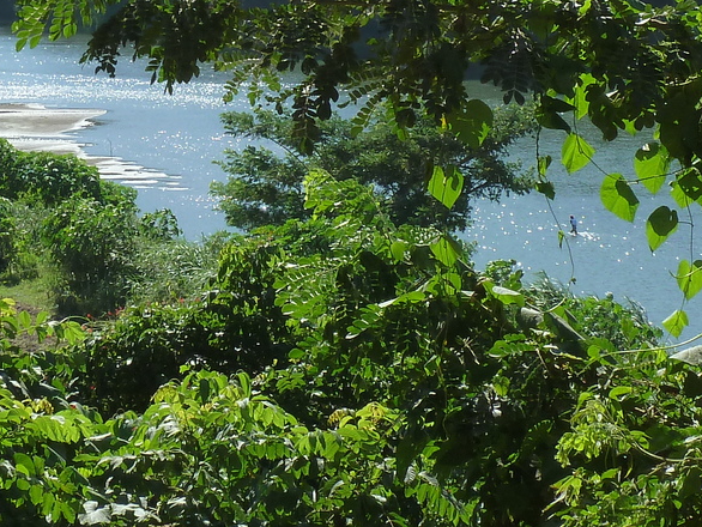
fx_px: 2658
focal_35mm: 131
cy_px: -17
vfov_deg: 11.2
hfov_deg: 15.0
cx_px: 155
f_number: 5
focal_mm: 7.9
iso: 125
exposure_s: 1/400
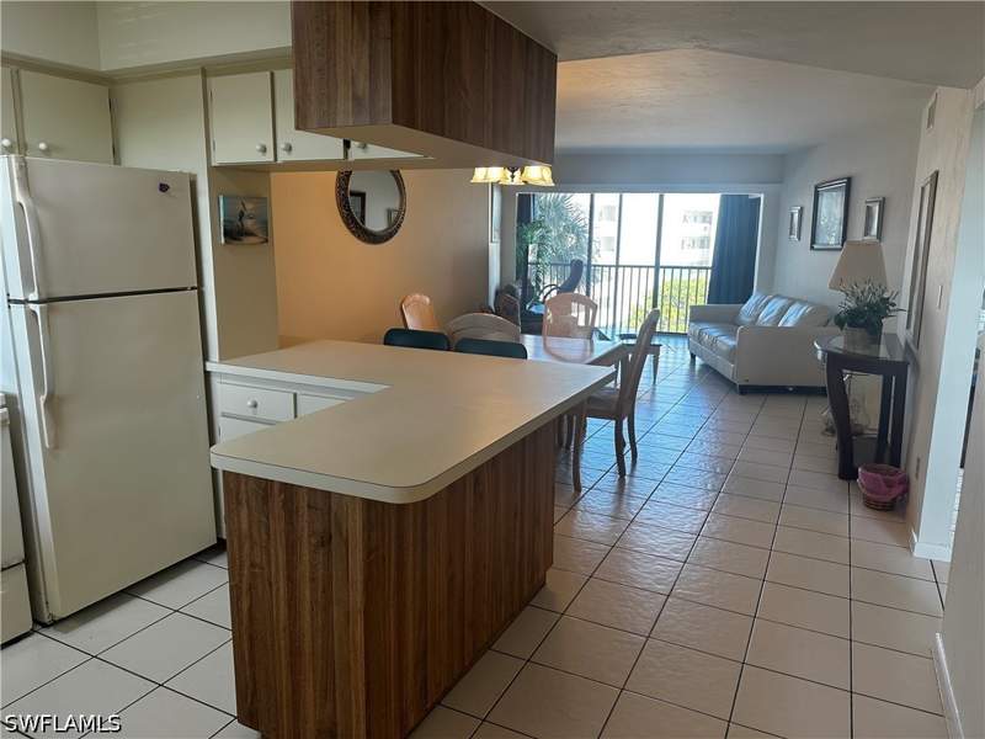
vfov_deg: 56.8
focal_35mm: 24
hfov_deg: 71.6
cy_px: 370
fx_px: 683
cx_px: 492
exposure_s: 1/166
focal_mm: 6.86
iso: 100
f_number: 1.78
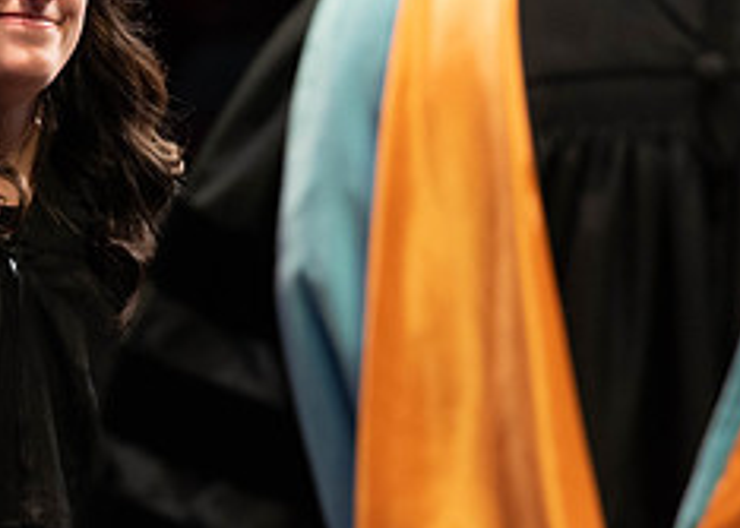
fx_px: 10757
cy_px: 133
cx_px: 271
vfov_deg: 2.8
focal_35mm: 512
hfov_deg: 3.9
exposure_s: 1/320
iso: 1600
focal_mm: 190
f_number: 4.5
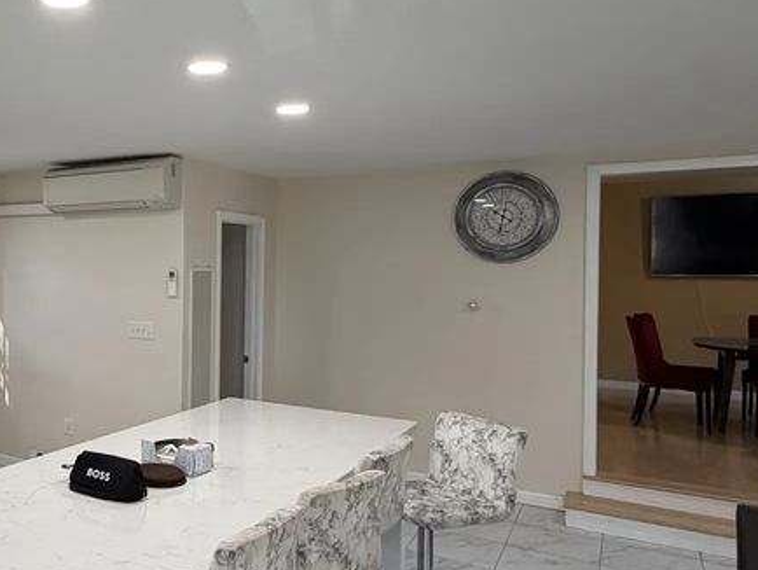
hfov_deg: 49.4
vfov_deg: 43.0
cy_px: 269
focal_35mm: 33
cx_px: 79
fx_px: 723
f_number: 2.2
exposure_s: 1/120
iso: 160
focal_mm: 2.22
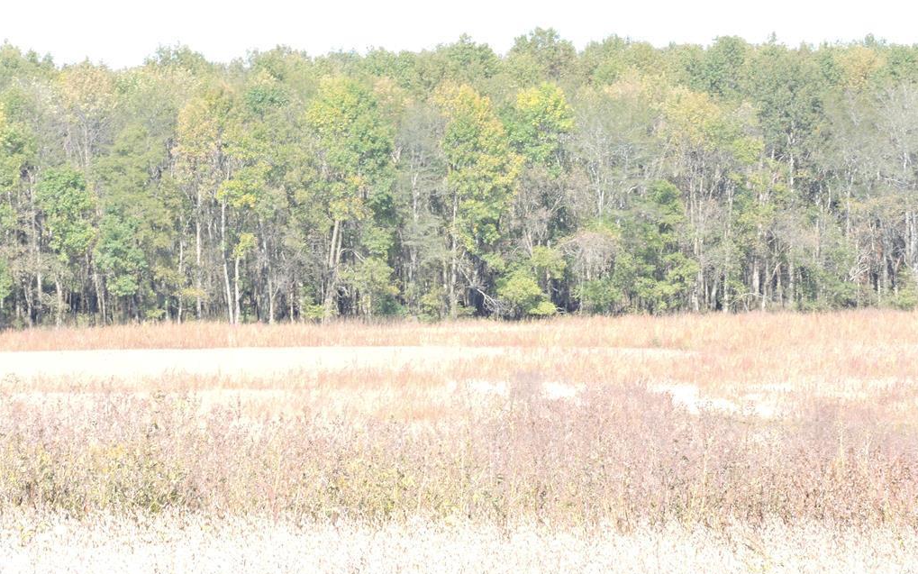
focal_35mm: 197
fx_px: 4929
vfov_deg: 6.7
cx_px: 459
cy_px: 324
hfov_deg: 10.6
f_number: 8
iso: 100
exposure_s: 1/50
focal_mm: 33
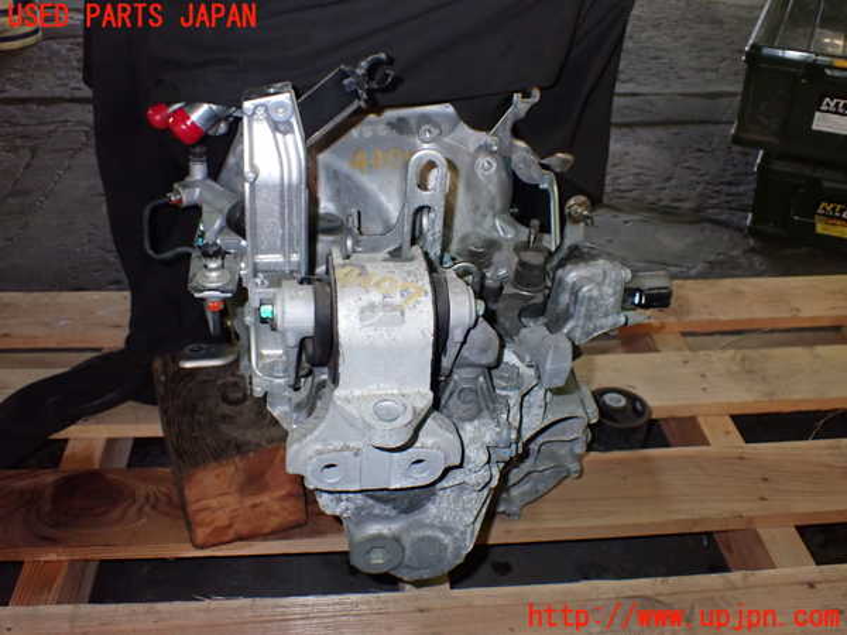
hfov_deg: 51.4
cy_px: 318
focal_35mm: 36
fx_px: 881
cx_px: 424
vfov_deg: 39.7
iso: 800
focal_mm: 6.37
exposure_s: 1/40
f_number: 7.1
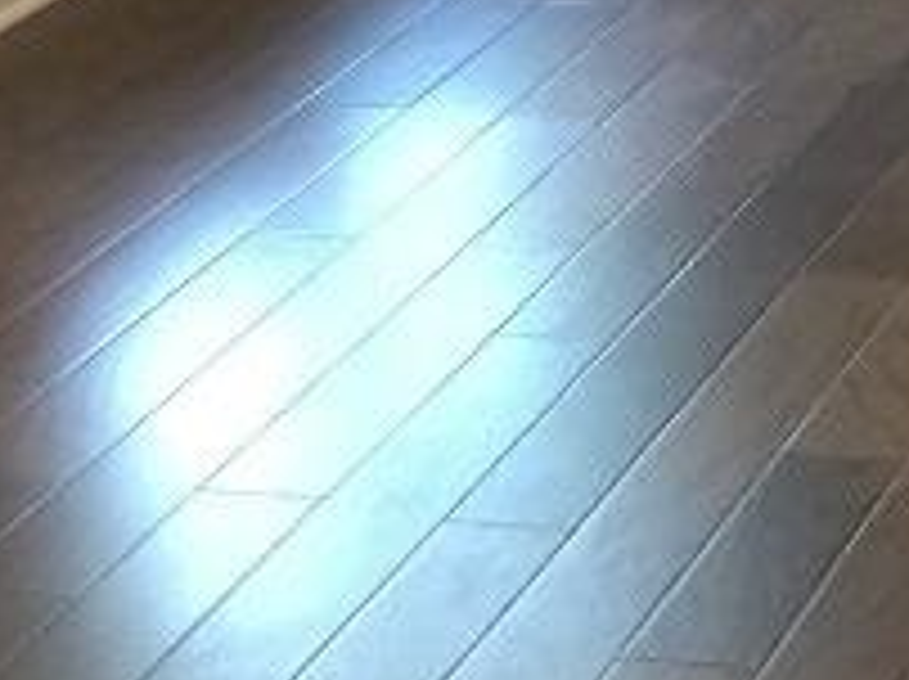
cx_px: 1598
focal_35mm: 142
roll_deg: -0.5
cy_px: -887
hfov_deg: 12.7
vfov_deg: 9.4
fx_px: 3724
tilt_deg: -3.6
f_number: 1.8
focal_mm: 3.99
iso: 40
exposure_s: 1/20
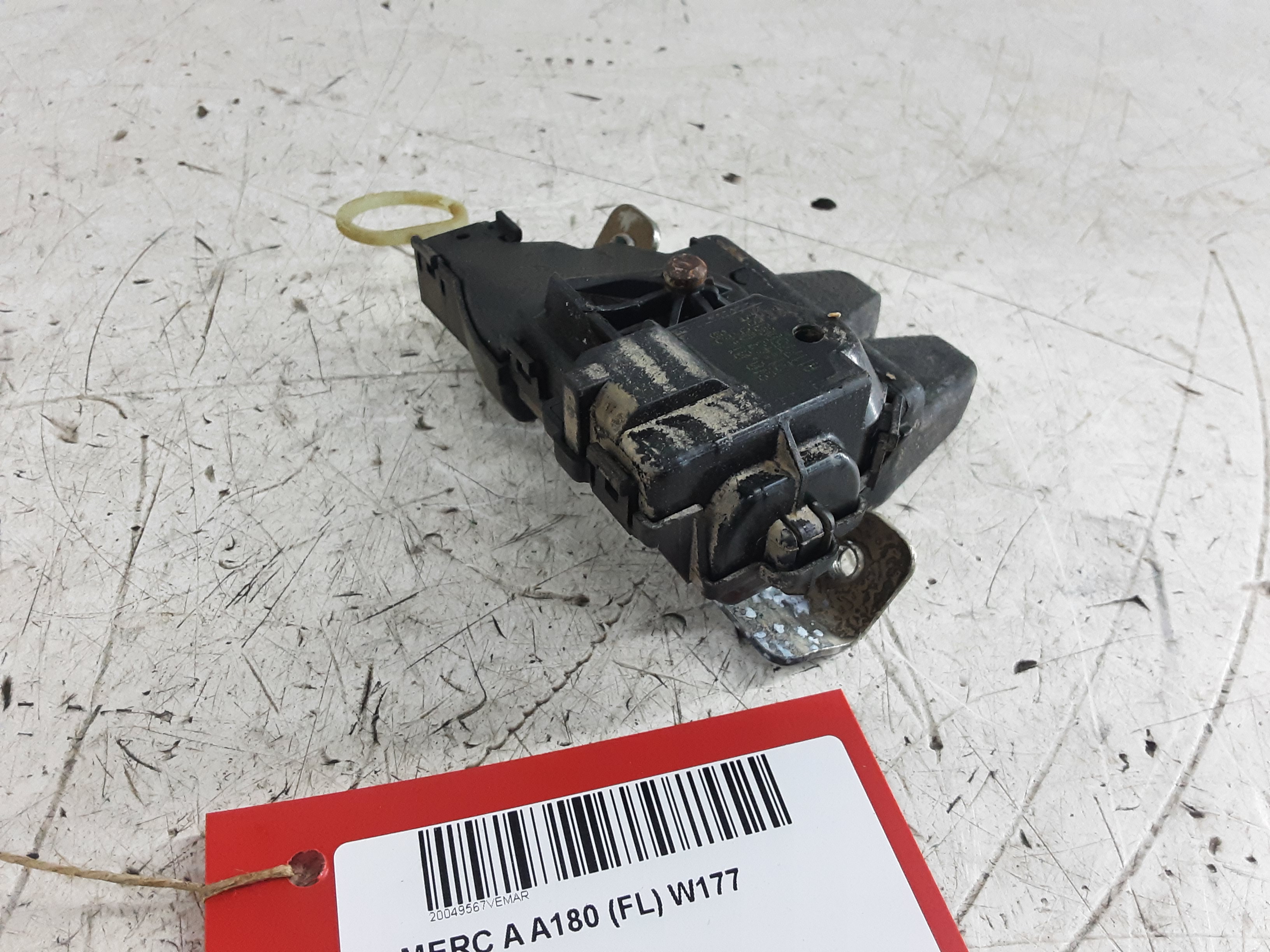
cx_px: 635
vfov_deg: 51.4
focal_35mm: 27
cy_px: 476
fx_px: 991
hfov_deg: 65.3
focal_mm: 2.91
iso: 200
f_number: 1.9
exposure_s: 1/50
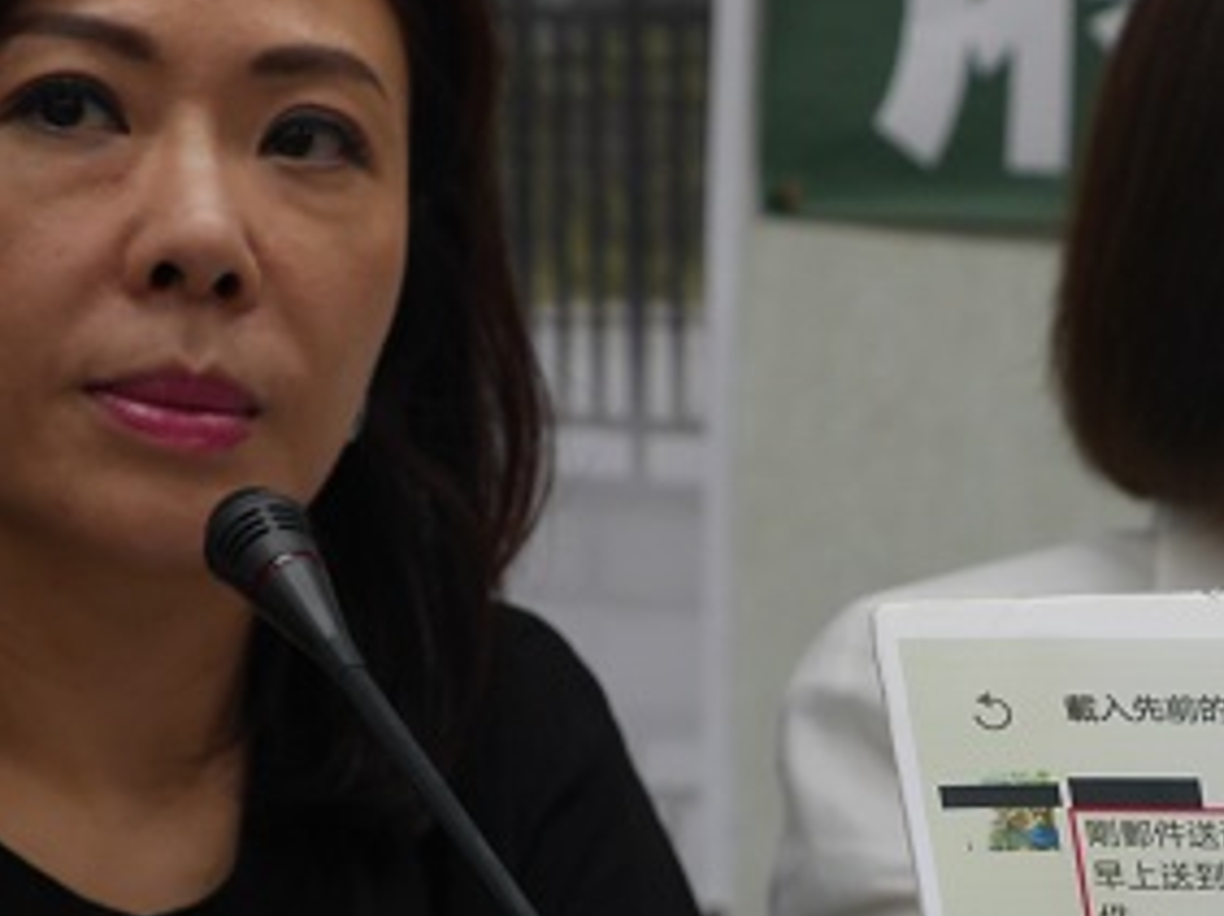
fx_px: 7454
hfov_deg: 9.3
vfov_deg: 7.0
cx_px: 1280
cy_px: 718
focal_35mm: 211
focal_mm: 35
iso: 200
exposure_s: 1/125
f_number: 3.2
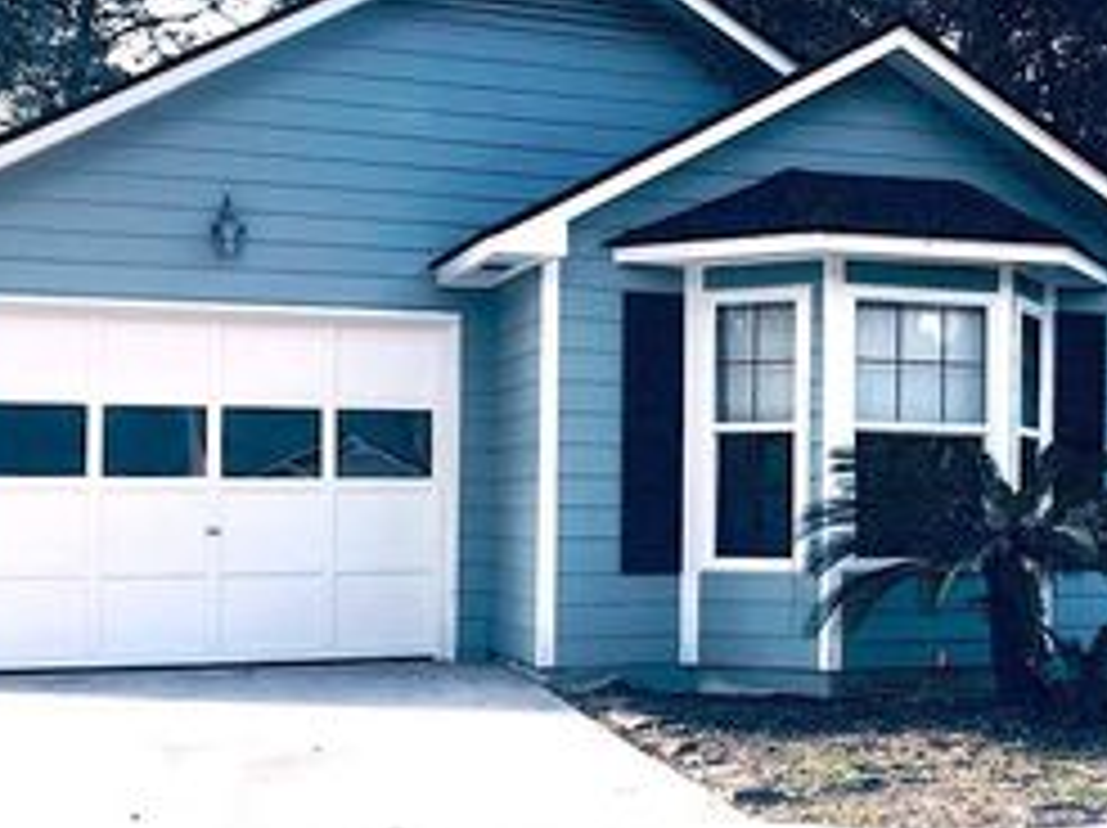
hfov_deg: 33.0
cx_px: 855
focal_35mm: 57
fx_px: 1821
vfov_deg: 25.6
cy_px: 479
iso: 20
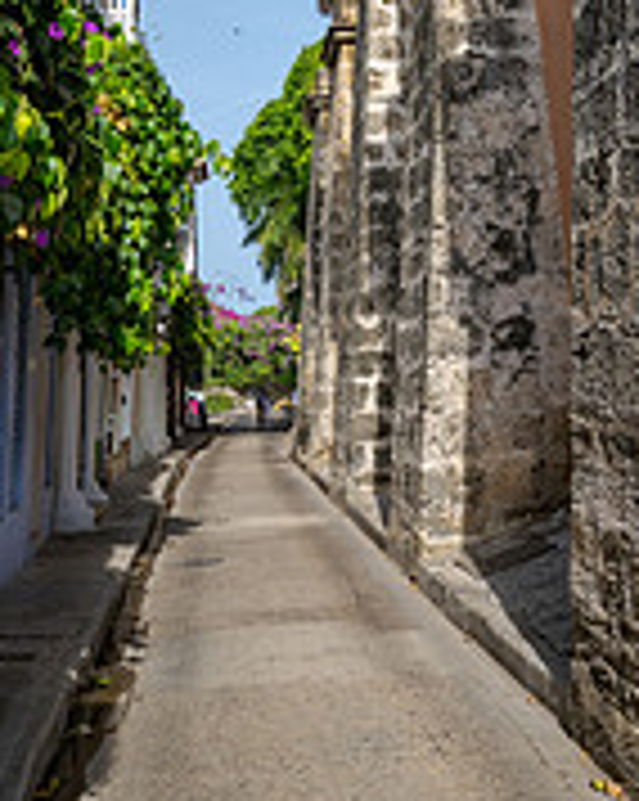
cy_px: -50
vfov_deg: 30.1
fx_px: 1350
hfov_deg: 26.6
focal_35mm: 57
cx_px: 374
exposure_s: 1/250
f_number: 8
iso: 450
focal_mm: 24
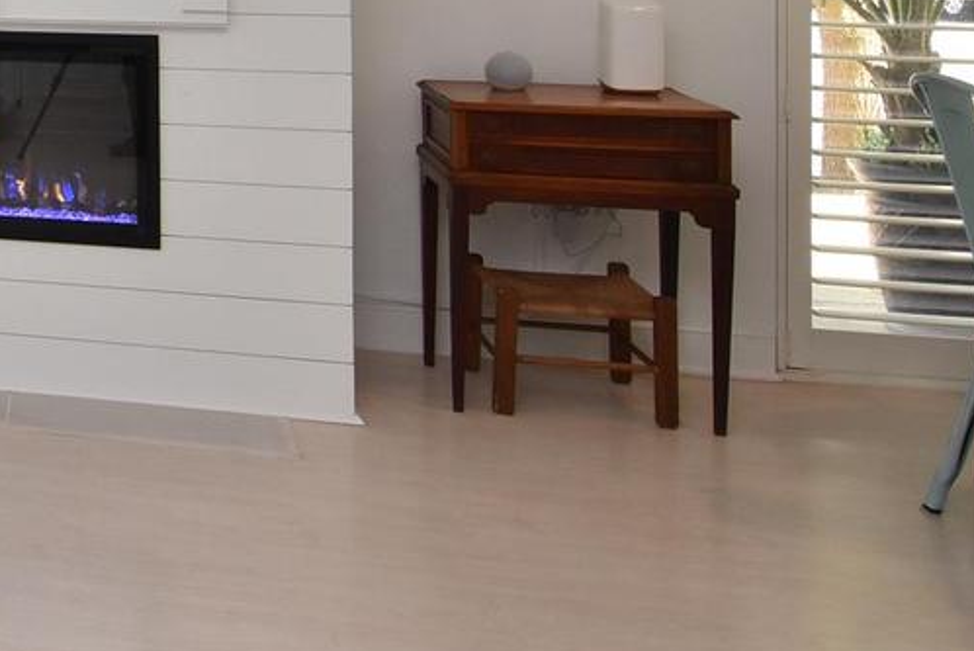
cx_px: -395
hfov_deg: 28.5
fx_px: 1408
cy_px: -133
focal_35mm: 52
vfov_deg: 23.7
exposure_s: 1/80
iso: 800
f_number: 8
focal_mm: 12
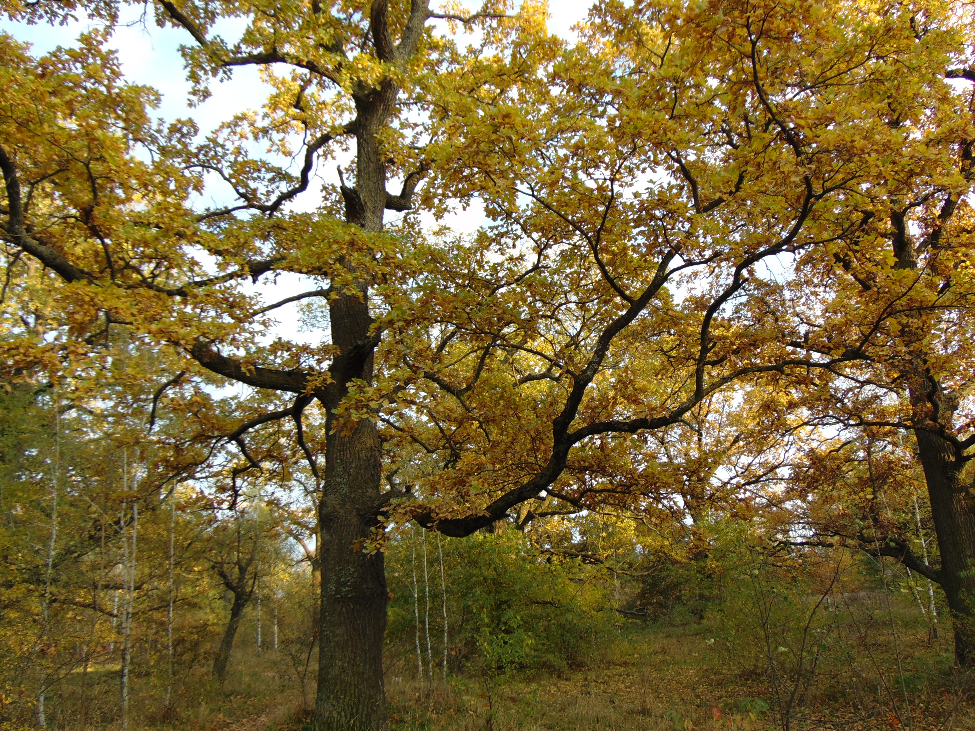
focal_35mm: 29
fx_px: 817
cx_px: 502
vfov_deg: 48.2
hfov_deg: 61.6
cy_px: 357
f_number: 3
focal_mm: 4.5
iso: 80
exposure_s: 1/100
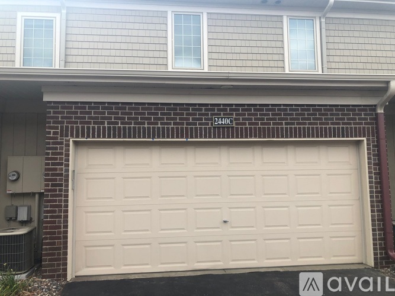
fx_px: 319
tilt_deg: +6.6
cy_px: 148
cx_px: 198
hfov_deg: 63.5
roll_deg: +0.2
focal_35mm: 28
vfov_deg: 49.7
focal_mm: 3.99
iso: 20
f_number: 1.8
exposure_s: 1/432
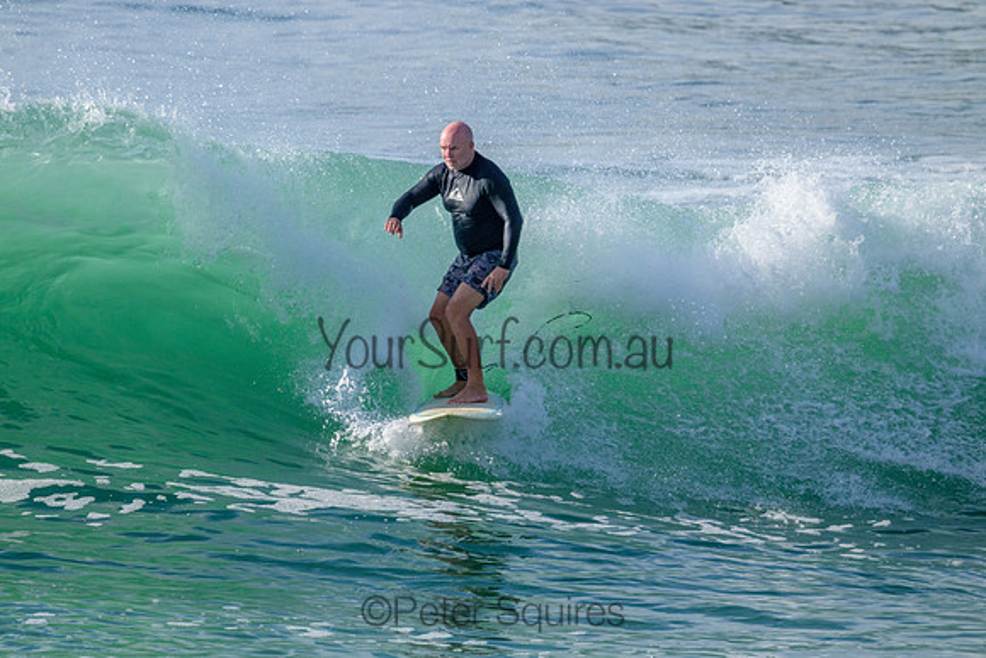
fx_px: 21915
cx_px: 493
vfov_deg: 1.7
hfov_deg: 2.6
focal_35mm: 800
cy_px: 329
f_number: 11
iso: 1000
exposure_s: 1/2000
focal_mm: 800
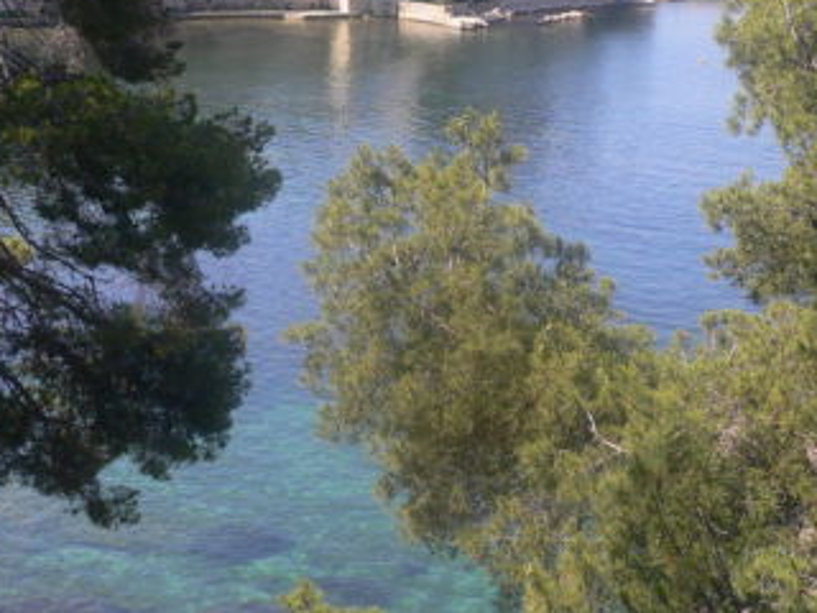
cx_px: 493
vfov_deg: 20.8
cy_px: 125
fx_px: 1652
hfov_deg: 27.7
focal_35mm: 70
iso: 80
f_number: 5.6
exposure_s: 1/160
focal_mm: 5.8
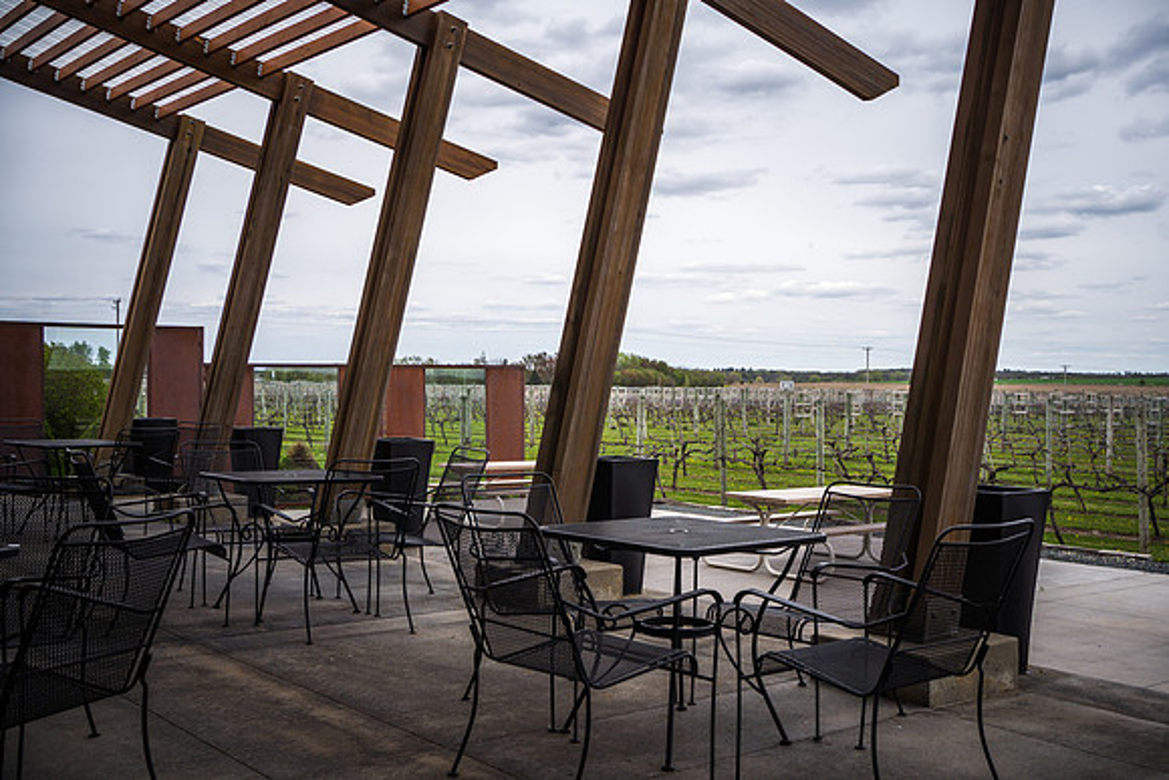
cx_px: 615
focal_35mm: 37
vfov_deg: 35.9
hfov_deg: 51.7
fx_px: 1205
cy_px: 406
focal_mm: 35
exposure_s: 1/500
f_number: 8
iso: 320
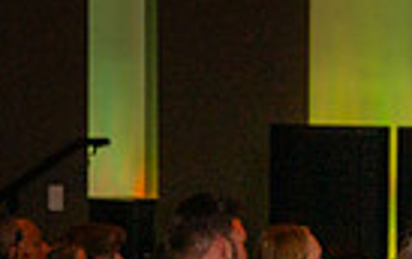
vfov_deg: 4.3
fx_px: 3440
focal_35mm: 306
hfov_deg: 6.7
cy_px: 363
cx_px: 752
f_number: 4
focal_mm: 59
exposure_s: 1/200
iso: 400
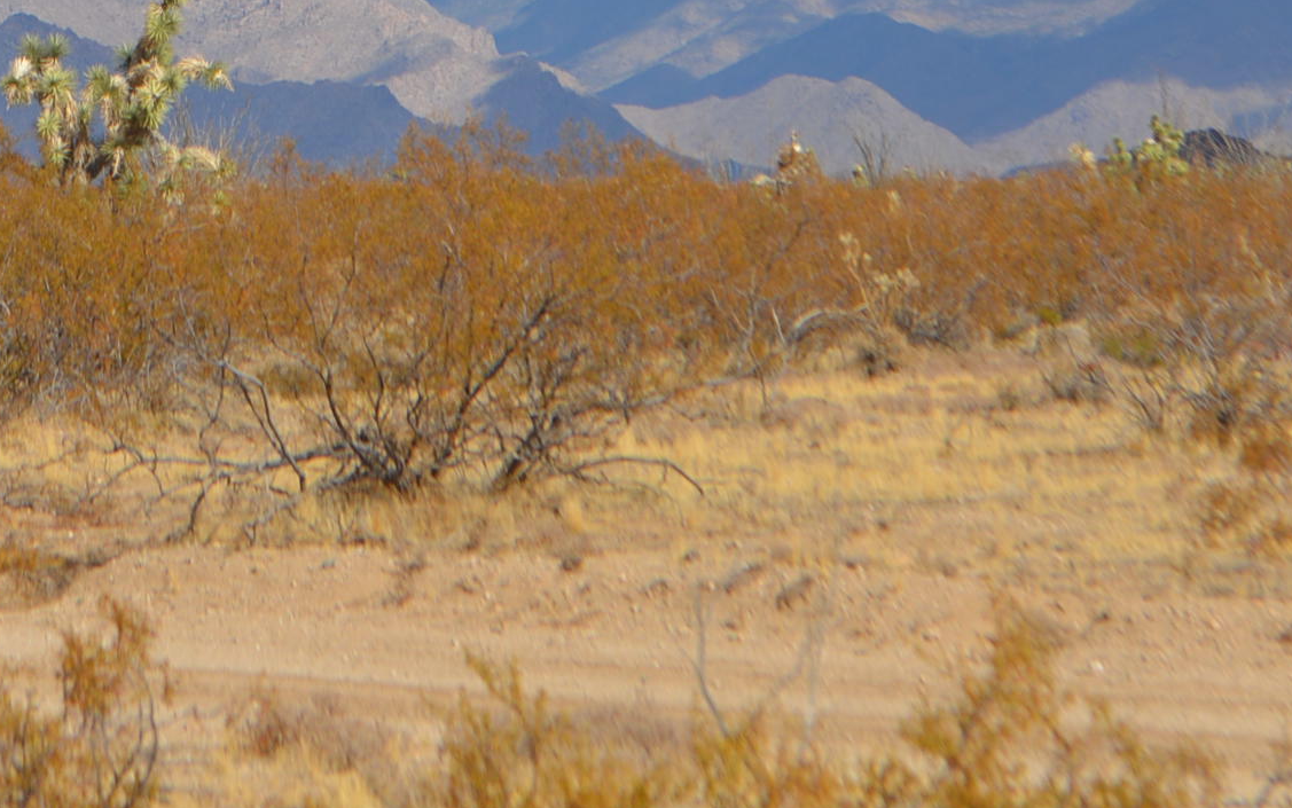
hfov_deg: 9.4
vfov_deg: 5.8
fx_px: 7867
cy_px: -195
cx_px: 379
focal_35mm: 223
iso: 100
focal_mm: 55
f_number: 9
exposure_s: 1/320
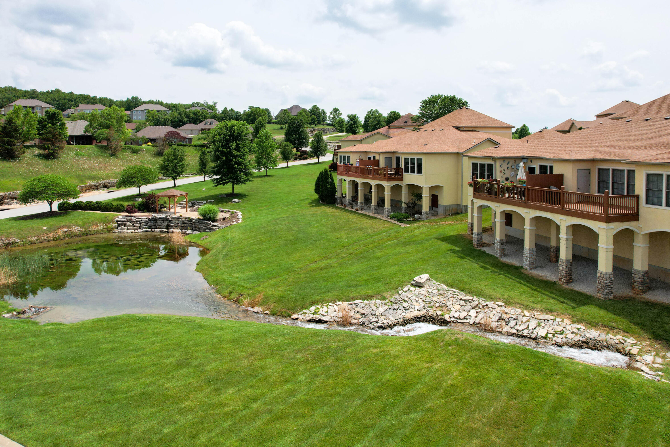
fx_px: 409
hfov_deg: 78.6
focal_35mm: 22
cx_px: 335
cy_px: 224
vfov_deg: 57.2
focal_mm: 8.38
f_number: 2.8
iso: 110
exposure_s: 1/800
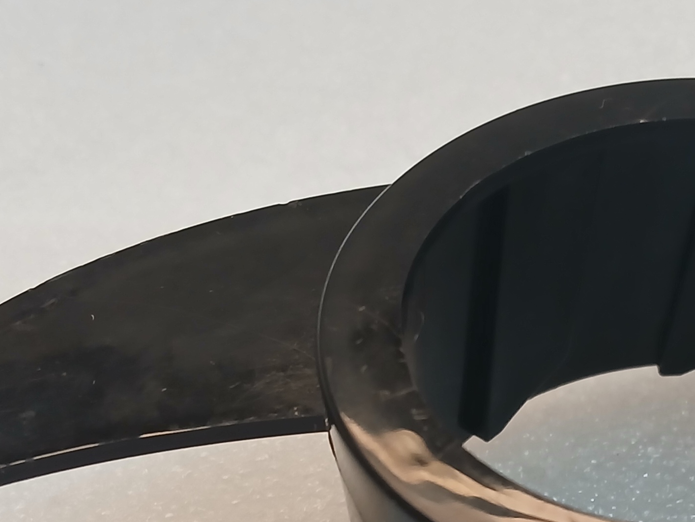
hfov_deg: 25.5
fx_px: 1506
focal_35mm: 75
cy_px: 562
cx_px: 573
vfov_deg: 18.9
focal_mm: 3.98
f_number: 1.8
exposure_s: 1/50
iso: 250
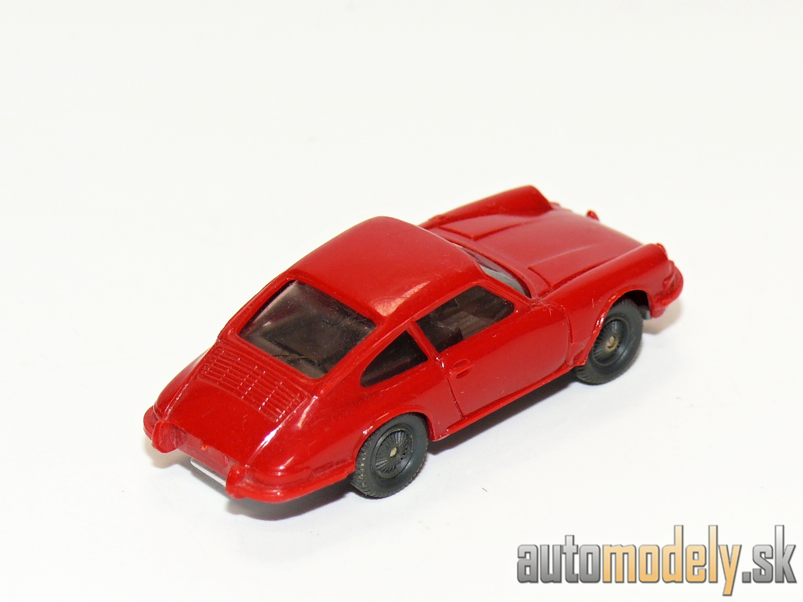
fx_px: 3596
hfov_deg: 12.7
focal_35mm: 155
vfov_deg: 9.6
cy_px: 301
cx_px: 402
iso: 100
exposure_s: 1/30
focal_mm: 18.4
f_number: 4
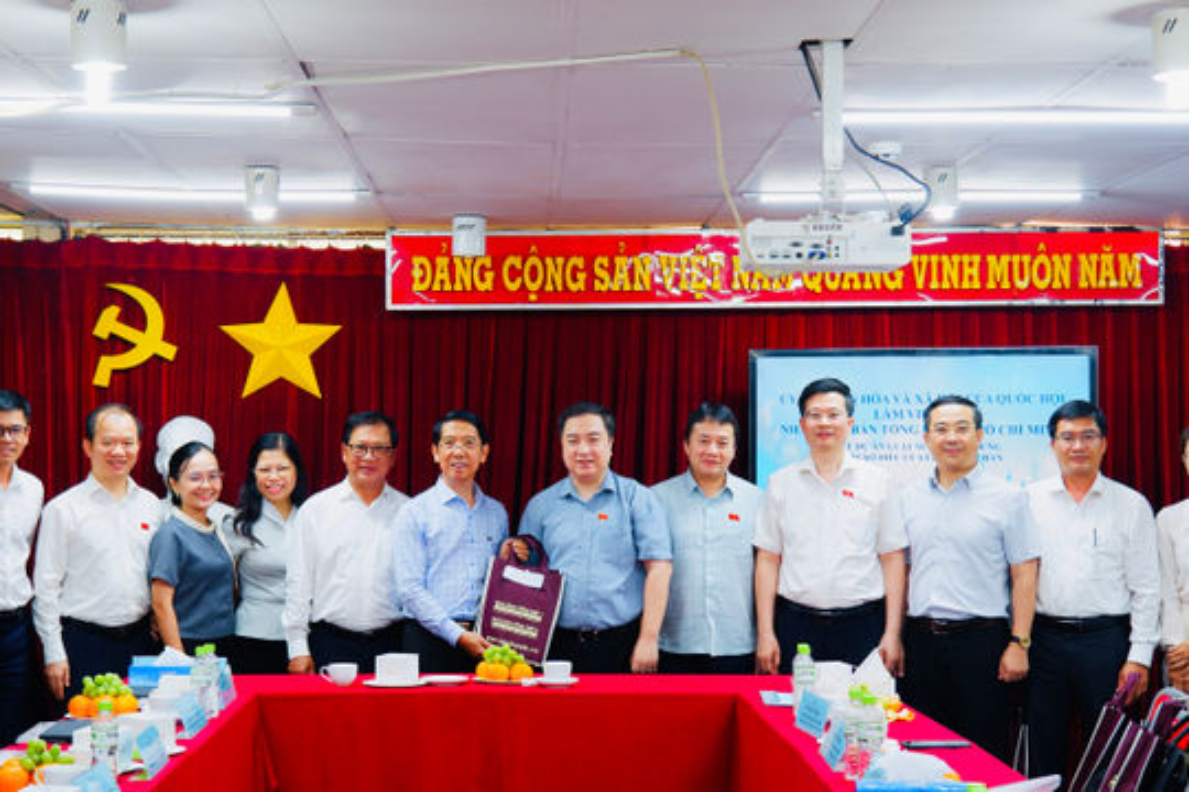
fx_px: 1585
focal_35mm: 48
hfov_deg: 41.1
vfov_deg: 28.1
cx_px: 594
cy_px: 396
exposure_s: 1/50
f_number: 4
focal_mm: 32.5
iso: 500
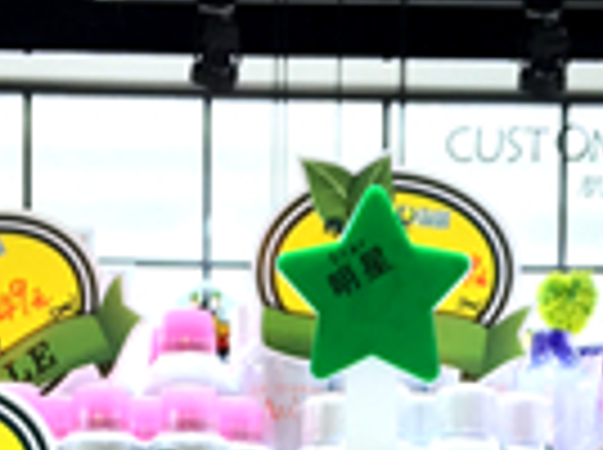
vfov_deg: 9.9
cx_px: 324
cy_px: 932
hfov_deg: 14.4
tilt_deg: -3.3
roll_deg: -0.6
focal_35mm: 137
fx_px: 2382
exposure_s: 1/33
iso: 50
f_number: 2.2
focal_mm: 4.15
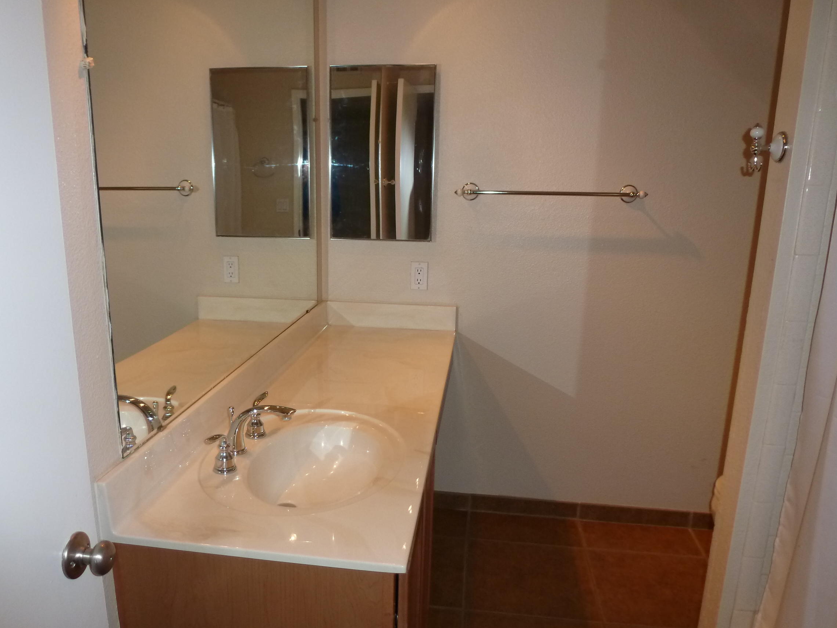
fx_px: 653
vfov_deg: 51.3
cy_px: 337
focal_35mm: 27
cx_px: 376
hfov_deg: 65.2
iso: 200
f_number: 3.3
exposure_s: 1/60
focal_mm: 4.3
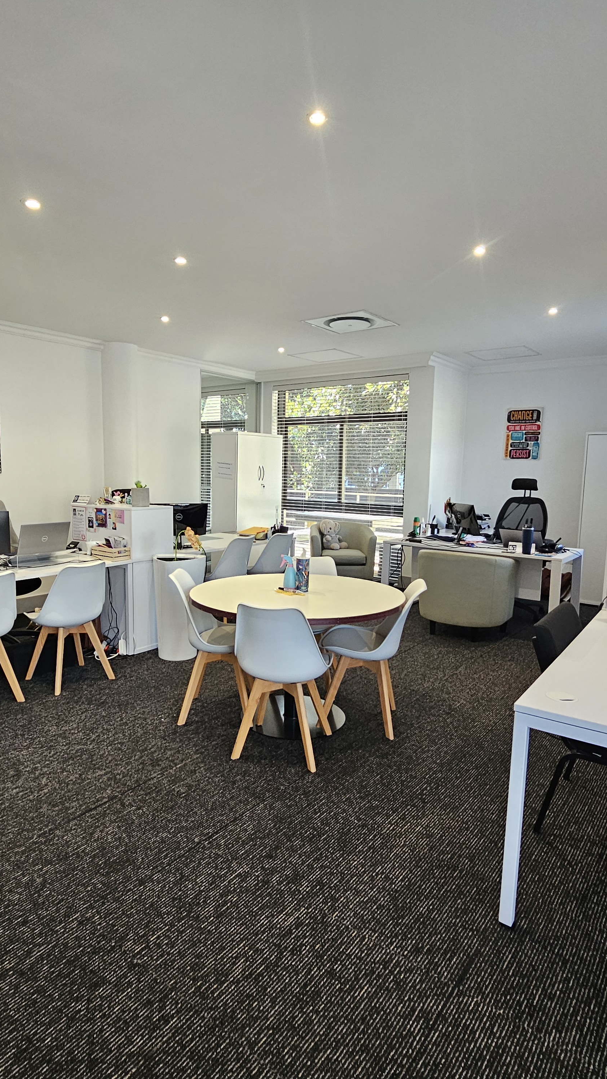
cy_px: 539
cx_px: 271
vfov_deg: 89.6
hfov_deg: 58.2
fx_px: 544
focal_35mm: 19
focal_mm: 2.2
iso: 200
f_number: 2.2
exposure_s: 1/50
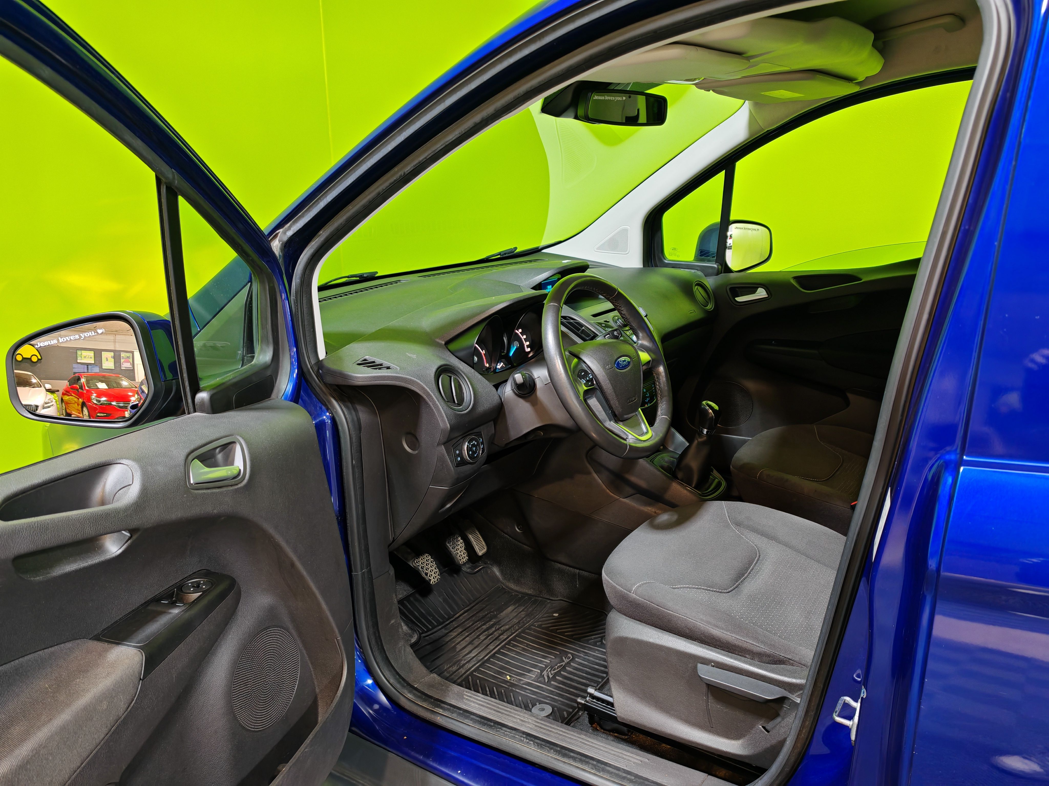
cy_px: 393
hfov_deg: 65.3
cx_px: 524
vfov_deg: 51.4
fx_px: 818
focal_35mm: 27
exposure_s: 1/50
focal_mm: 6.83
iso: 125
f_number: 1.4
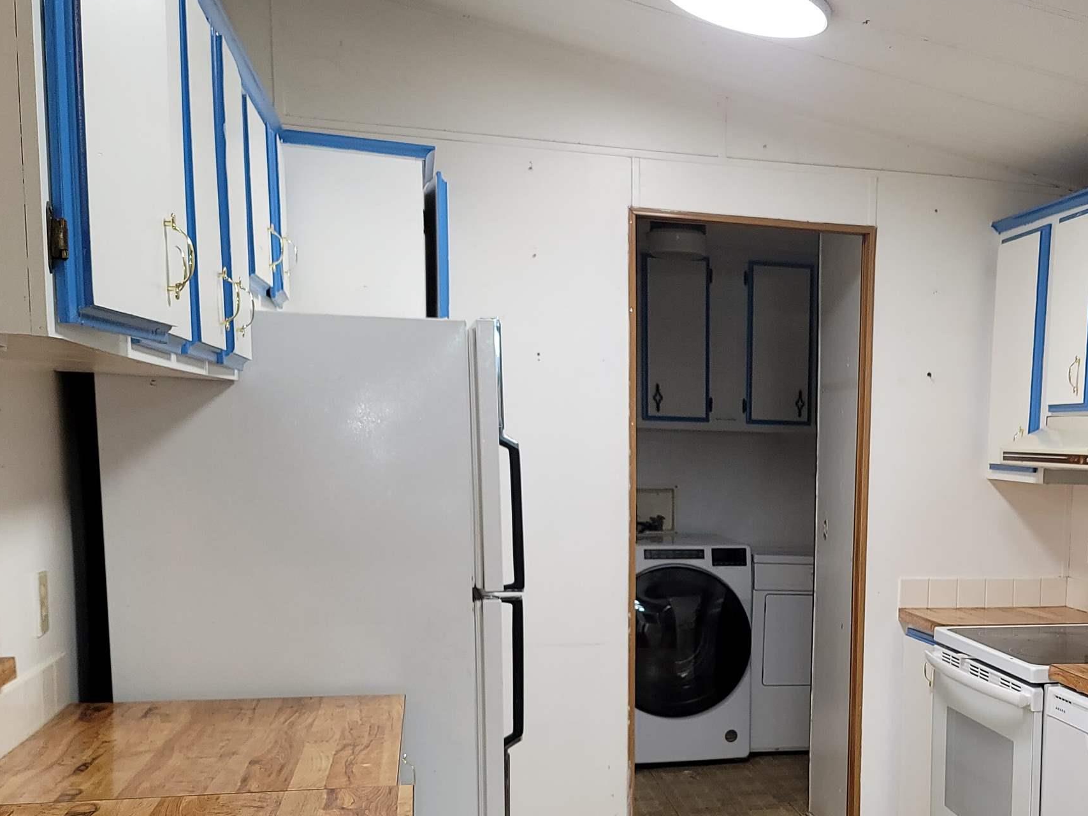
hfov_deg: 40.2
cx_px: 885
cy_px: 622
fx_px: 1414
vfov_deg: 31.5
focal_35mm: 45
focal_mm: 7
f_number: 1.8
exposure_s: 1/60
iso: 100
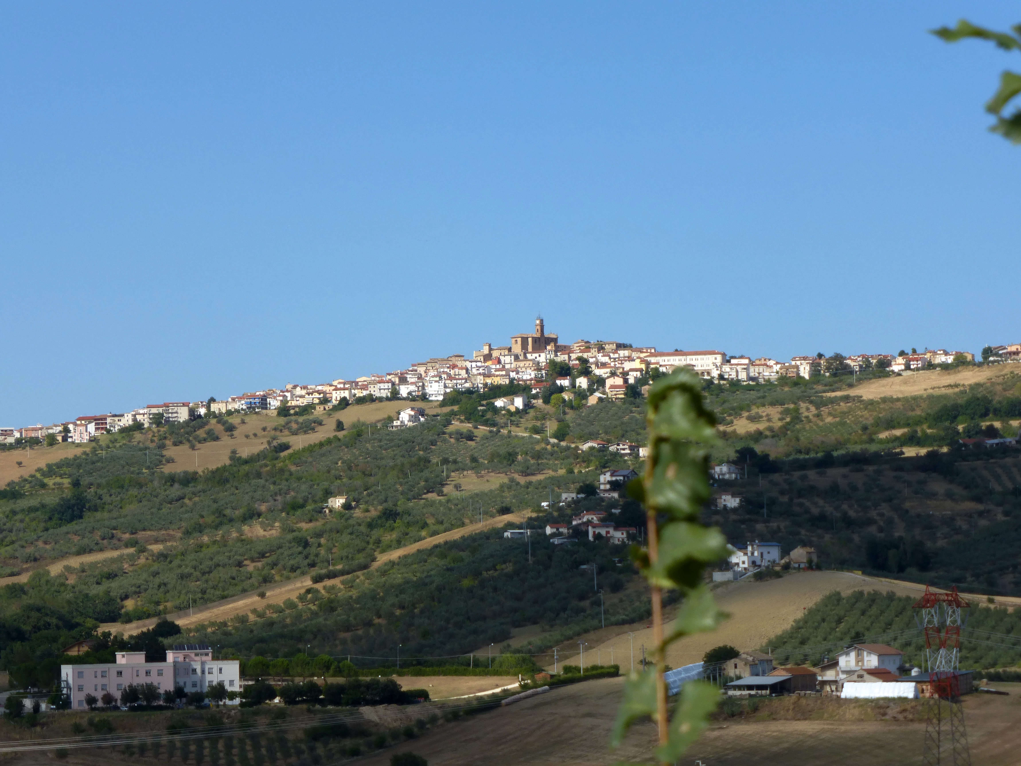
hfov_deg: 13.1
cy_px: 383
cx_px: 510
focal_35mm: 151
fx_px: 4454
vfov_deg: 9.8
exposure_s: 1/640
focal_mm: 24.4
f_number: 5.4
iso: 100
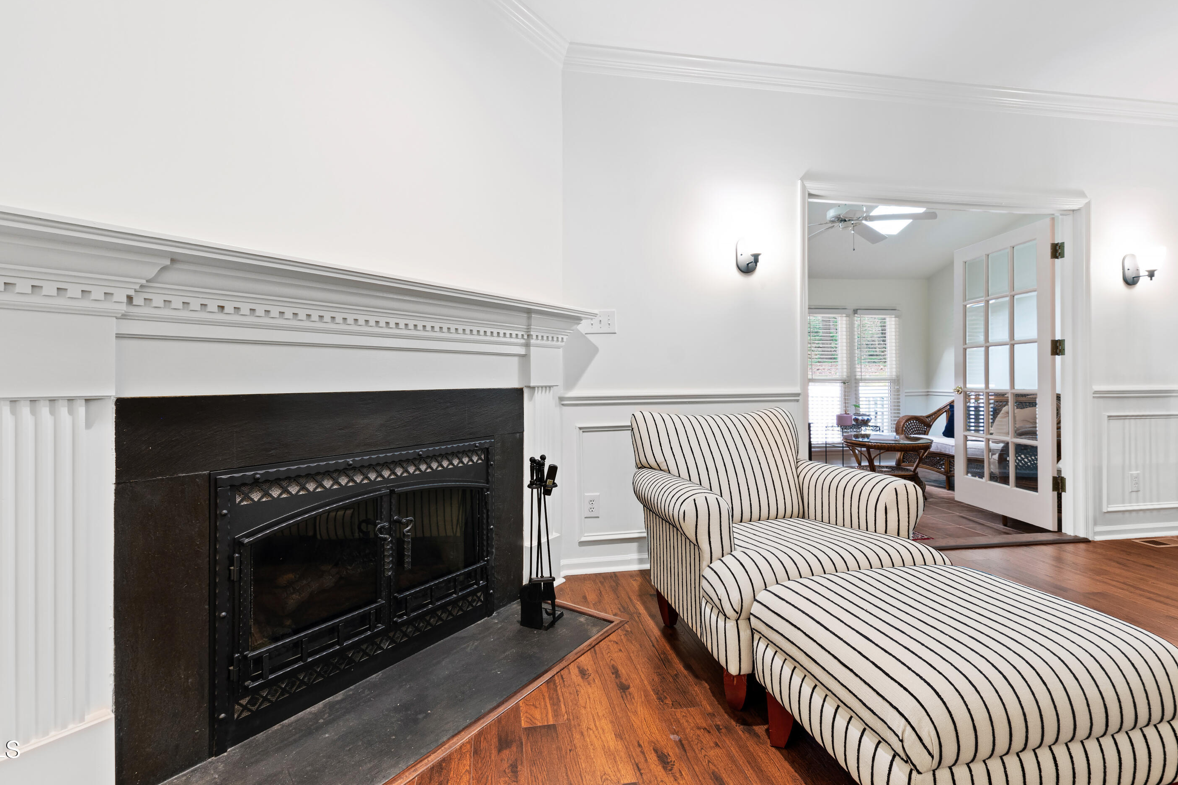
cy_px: 369
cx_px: 585
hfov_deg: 96.7
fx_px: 523
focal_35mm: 16
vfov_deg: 73.7
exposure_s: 1.6
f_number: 8
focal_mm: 10
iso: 100
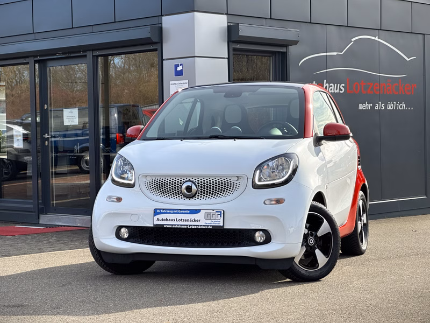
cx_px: 215
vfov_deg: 19.1
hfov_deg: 25.3
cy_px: 162
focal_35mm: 77
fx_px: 956
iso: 32
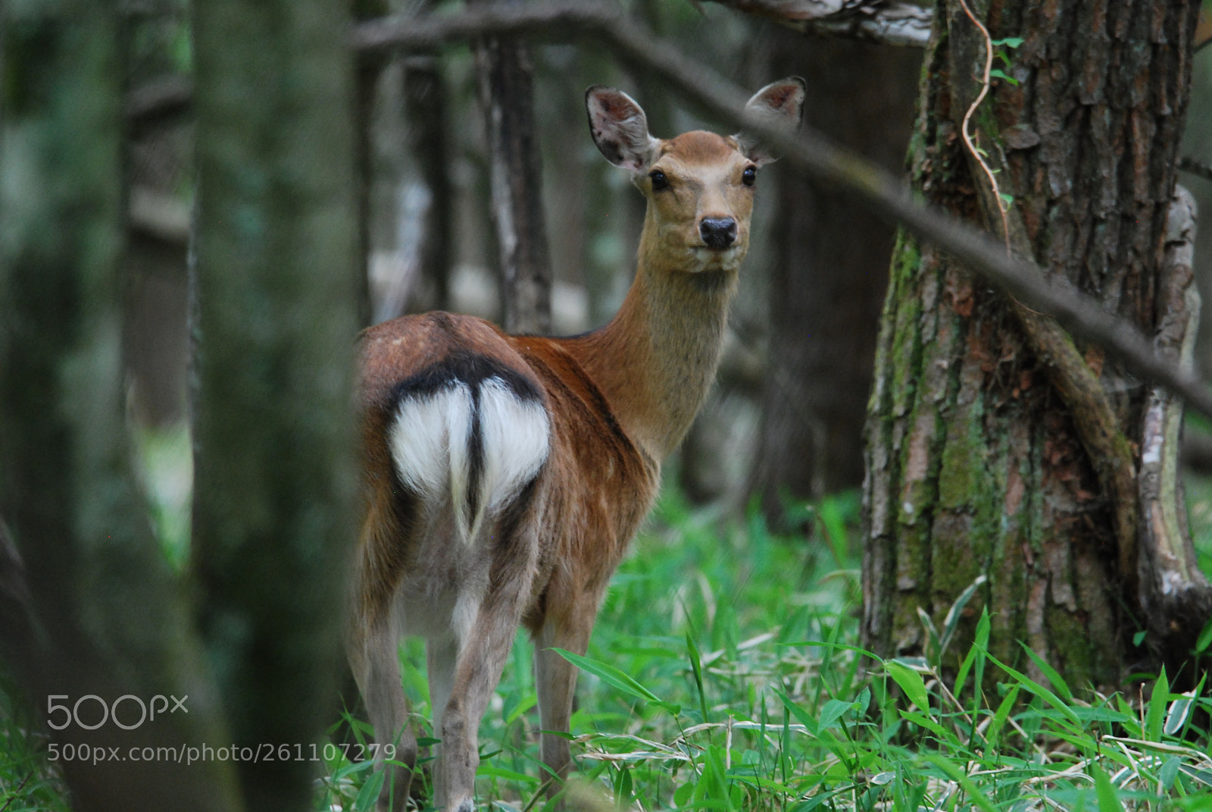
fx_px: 30336
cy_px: 406
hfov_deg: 2.3
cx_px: 606
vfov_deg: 1.5
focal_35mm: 900
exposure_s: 1/10
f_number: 6.3
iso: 800
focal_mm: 600
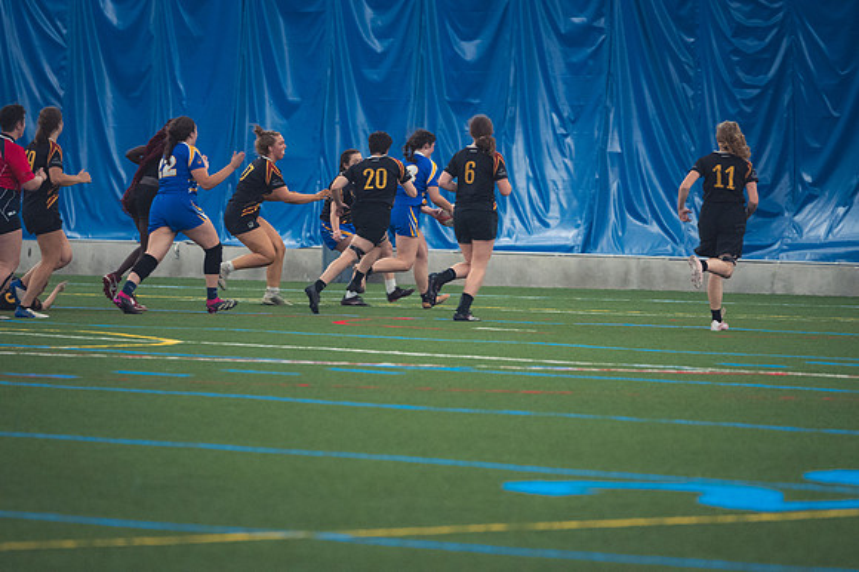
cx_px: 430
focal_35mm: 300
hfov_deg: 6.9
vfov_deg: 4.6
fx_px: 7154
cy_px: 286
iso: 3200
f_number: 2.8
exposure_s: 1/320
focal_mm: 200
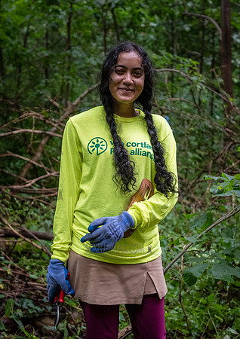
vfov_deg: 25.1
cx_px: 123
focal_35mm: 79
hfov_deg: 17.9
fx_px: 764
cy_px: 148
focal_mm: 48
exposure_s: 1/1000
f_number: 3.2
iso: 2000
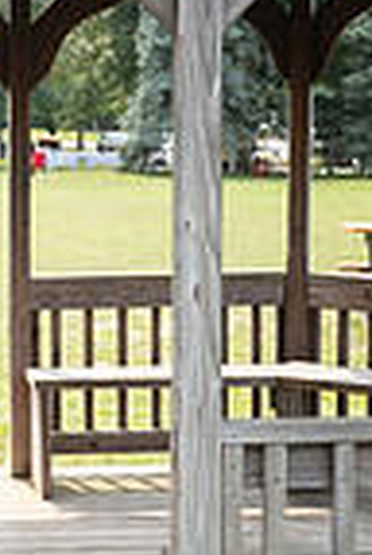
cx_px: -128
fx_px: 1743
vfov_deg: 18.1
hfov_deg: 11.8
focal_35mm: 113
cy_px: 287
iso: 800
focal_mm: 35
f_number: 3.7
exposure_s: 1/1600
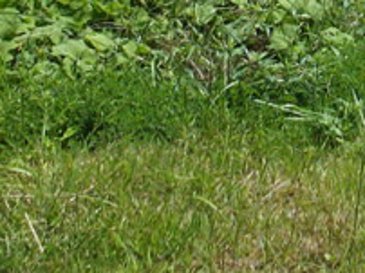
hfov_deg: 12.6
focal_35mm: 156
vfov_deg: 9.0
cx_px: 318
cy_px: -240
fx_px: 1643
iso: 80
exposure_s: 1/400
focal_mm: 6.2
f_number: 5.6
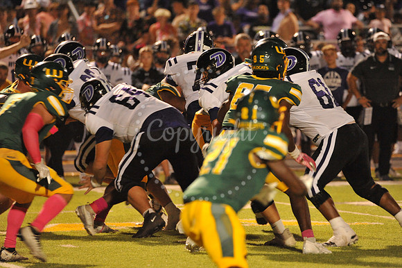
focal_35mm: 400
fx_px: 4464
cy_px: 134
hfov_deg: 5.2
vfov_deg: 3.4
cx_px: 201
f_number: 6.3
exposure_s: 1/160
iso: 6400
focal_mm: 400
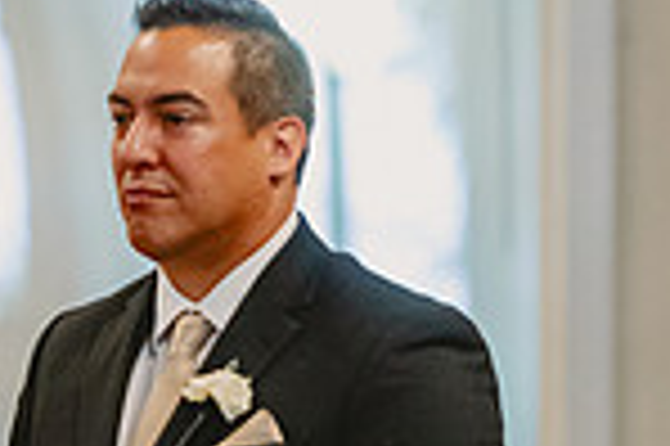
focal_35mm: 642
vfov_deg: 2.1
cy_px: 489
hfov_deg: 3.2
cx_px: -391
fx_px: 11935
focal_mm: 165
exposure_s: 1/320
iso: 2500
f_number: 2.8
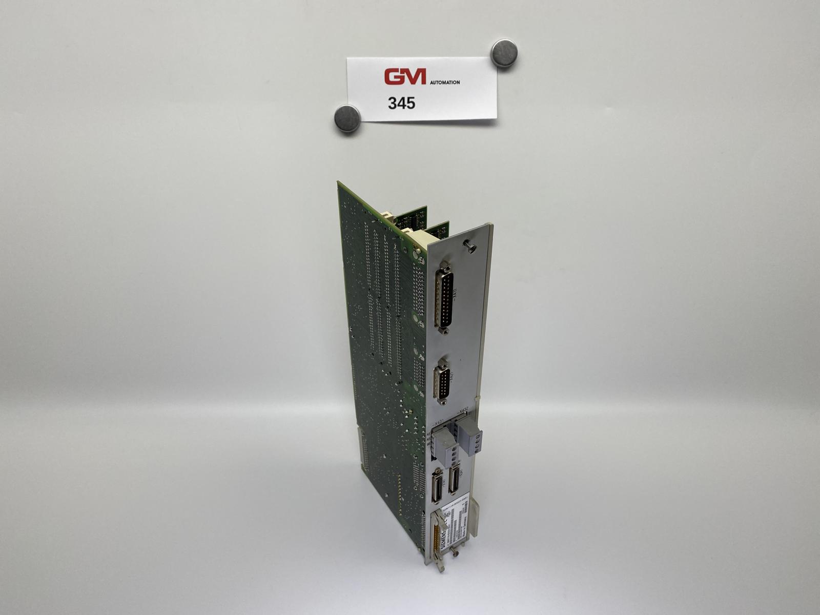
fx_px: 616
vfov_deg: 53.1
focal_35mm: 26
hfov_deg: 67.3
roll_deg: -0.4
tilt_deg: -36.7
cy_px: 308
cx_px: 410
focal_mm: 4.25
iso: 32
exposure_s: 1/626
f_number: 1.8
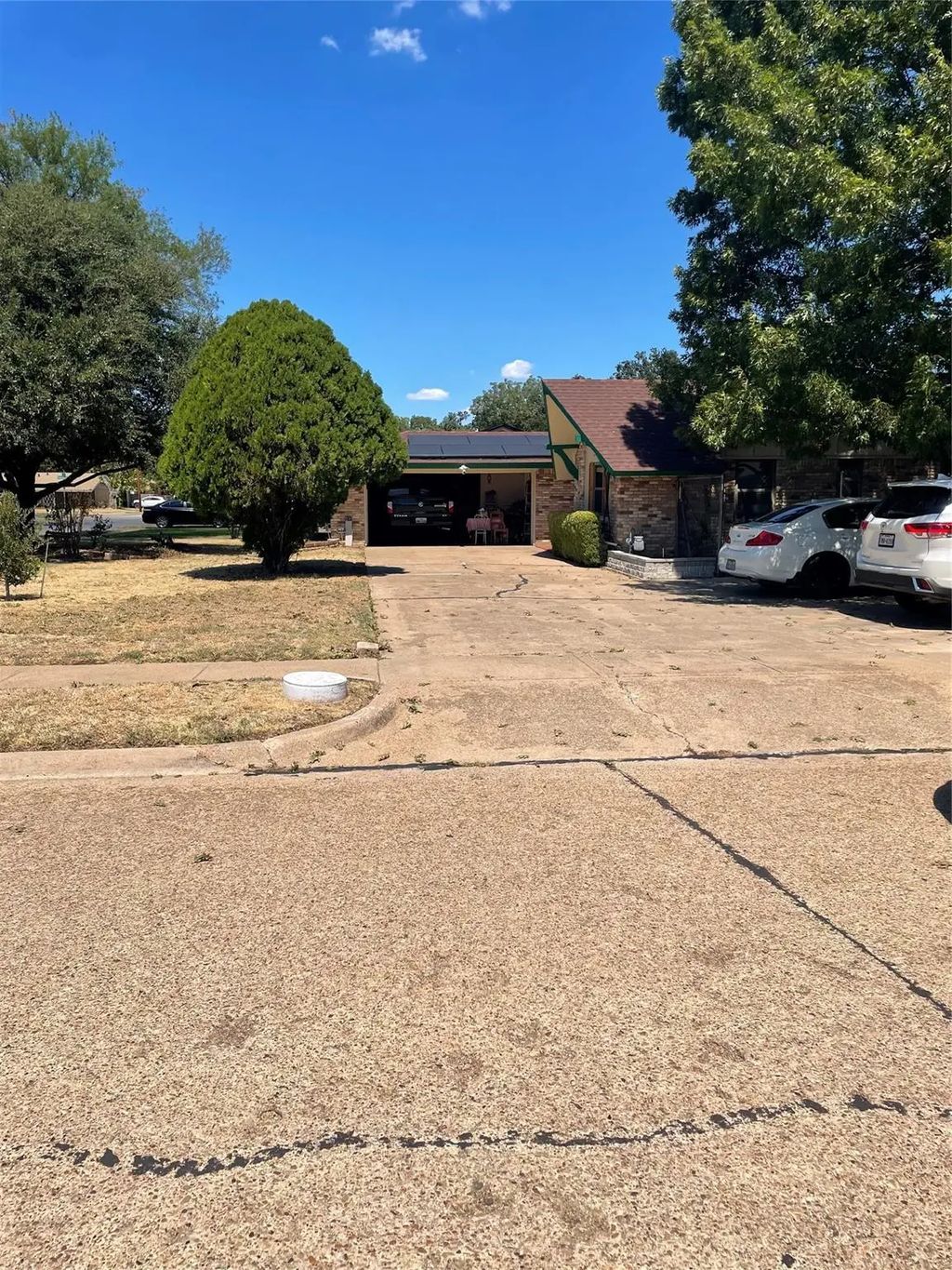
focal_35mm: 26
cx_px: 476
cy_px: 635
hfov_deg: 53.1
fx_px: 953
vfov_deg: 67.3
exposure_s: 1/4000
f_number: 1.6
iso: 32
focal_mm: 4.2
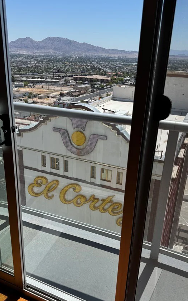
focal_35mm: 31
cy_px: 158
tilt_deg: -21.7
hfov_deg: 40.6
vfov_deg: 61.2
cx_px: 90
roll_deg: -2.2
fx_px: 254
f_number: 1.78
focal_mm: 6.76
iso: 80
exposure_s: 1/6410
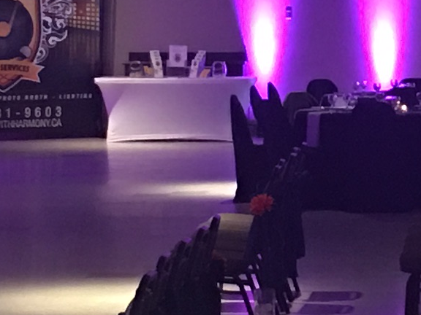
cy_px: 68
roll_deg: -0.8
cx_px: 510
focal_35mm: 203
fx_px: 2469
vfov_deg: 7.3
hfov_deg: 9.6
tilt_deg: -1.6
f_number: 2.2
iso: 50
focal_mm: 4.15
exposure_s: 1/4
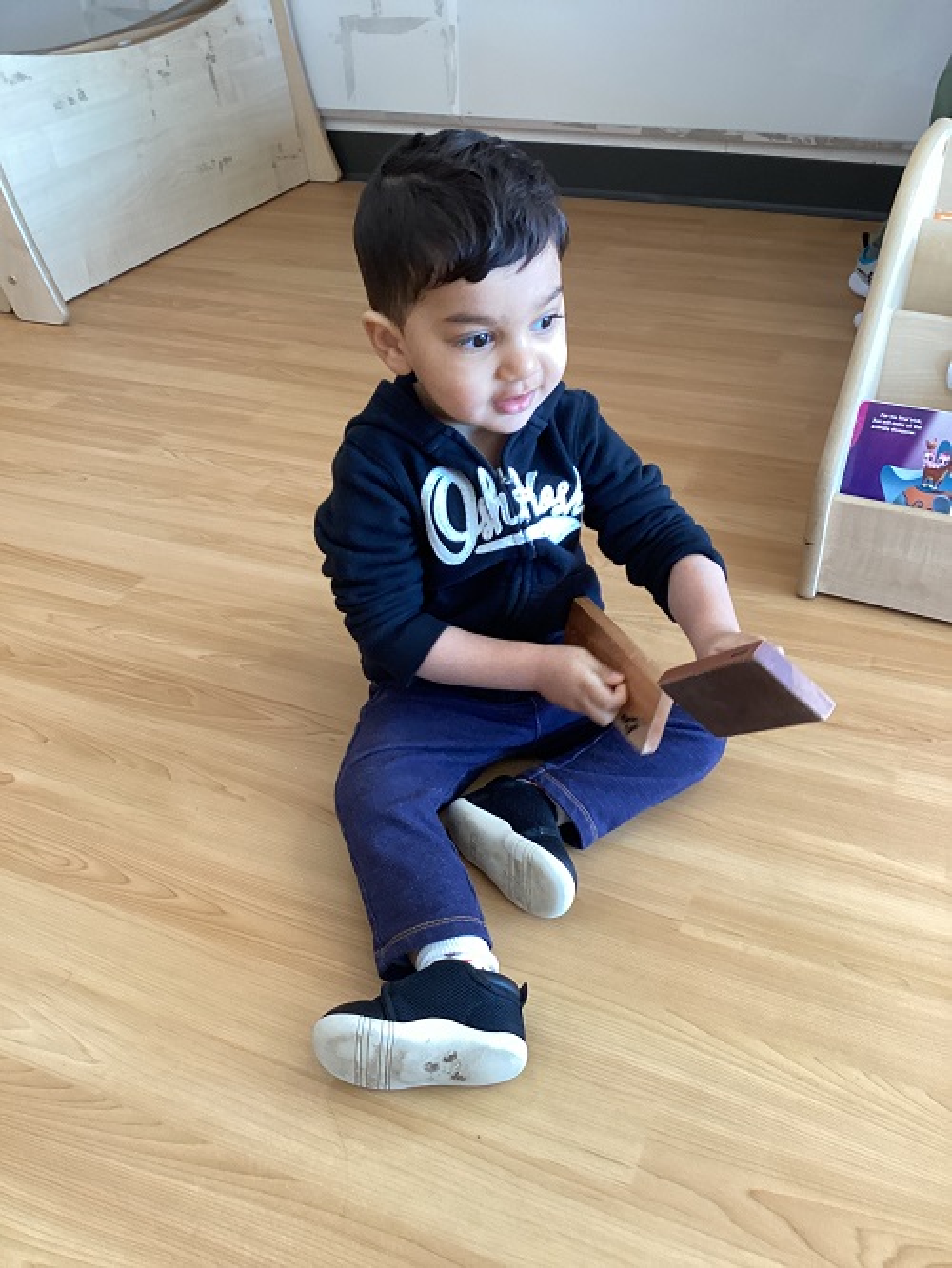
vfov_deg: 58.3
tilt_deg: -35.2
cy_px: 634
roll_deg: +2.2
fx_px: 1136
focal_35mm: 31
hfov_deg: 45.5
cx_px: 476
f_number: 2.4
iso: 250
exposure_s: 1/60
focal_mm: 3.3
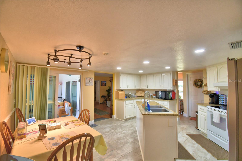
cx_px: 121
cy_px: 80
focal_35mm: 15
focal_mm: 10
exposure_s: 1/80
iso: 400
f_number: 4.5
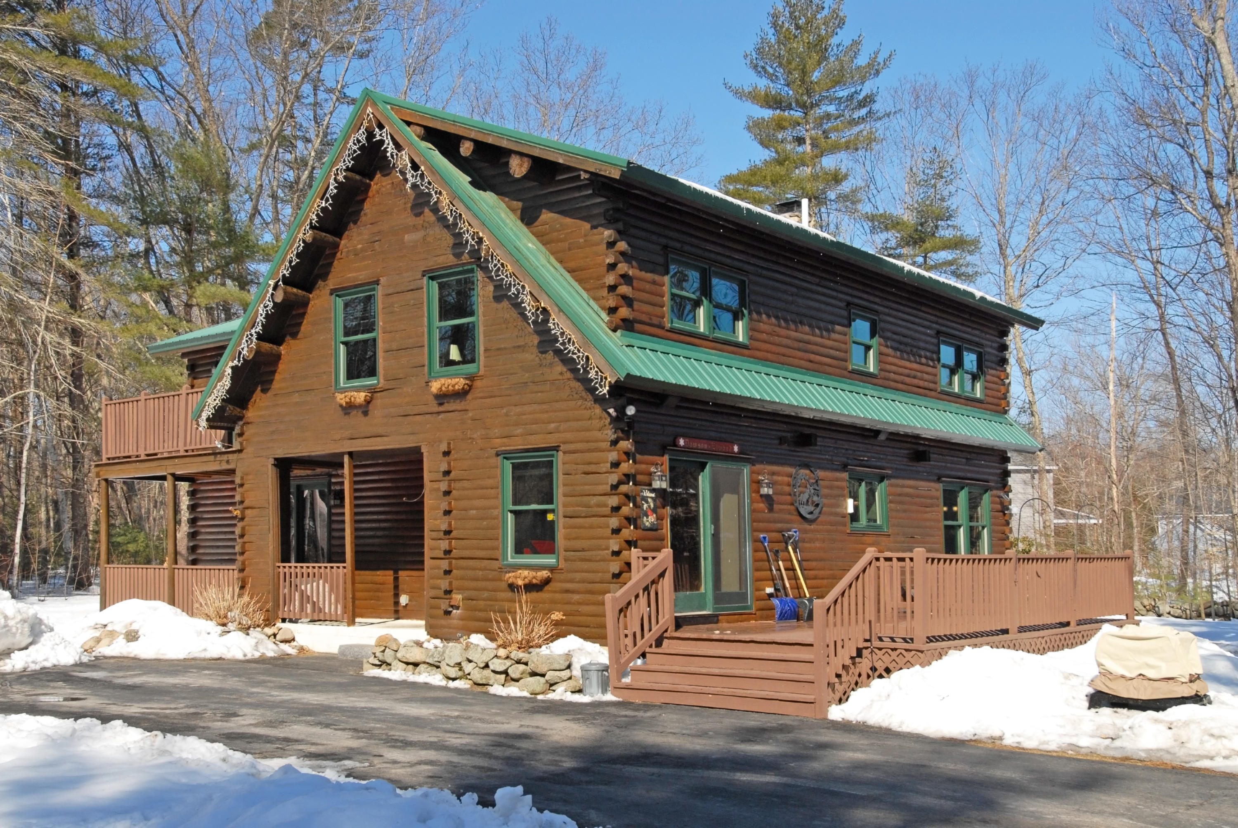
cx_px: 619
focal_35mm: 36
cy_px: 414
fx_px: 1239
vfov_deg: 37.0
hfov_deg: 53.1
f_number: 9
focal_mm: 24
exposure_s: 1/320
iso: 200
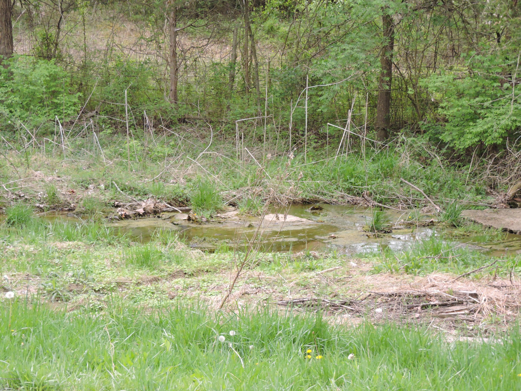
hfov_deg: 17.1
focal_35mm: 115
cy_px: 196
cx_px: 260
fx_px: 1731
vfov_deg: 12.9
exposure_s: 1/800
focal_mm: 20.6
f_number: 5
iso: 800
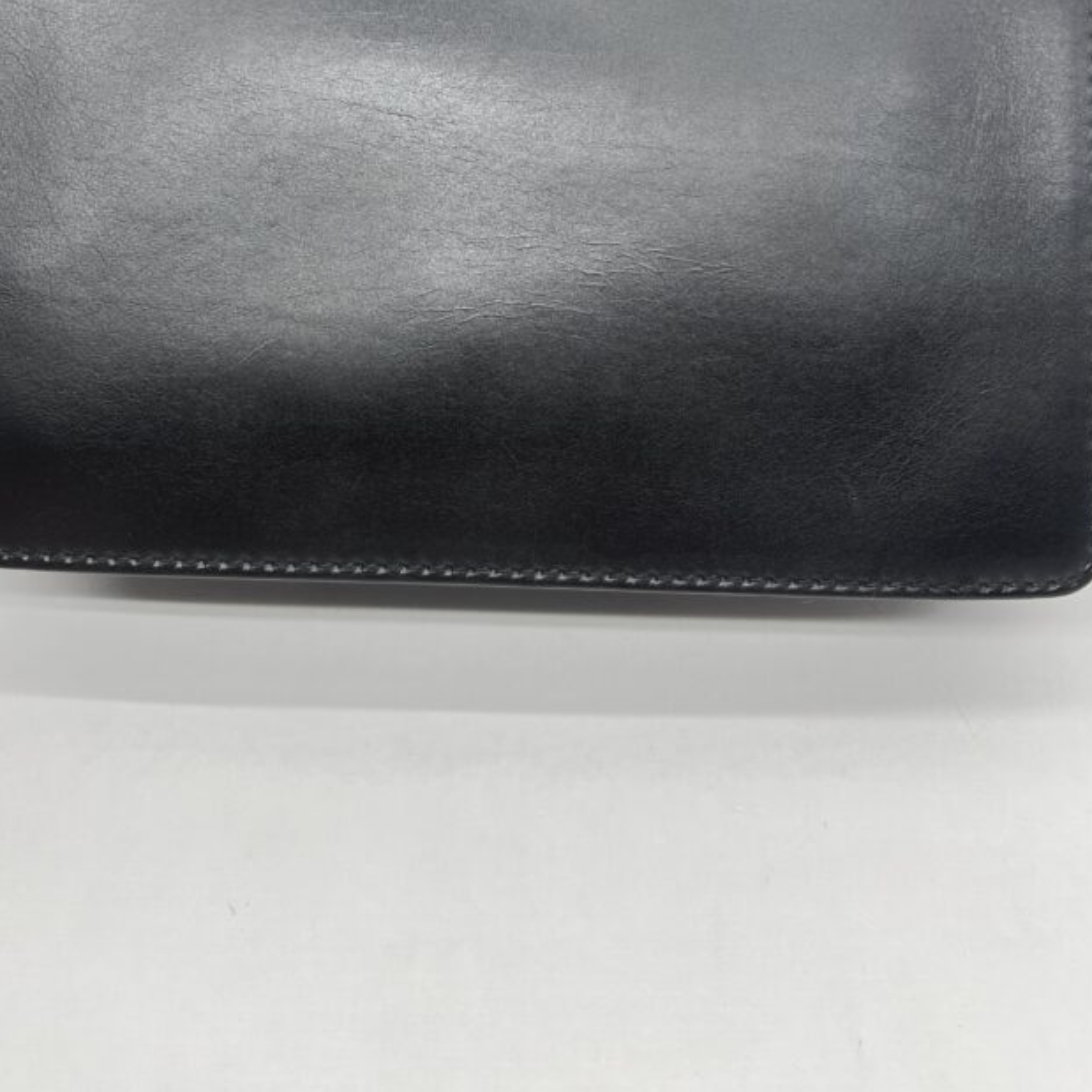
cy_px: 194
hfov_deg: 43.8
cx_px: 492
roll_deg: +0.8
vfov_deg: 41.7
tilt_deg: -33.8
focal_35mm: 38
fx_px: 1356
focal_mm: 5.7
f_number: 1.5
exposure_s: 1/100
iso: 40
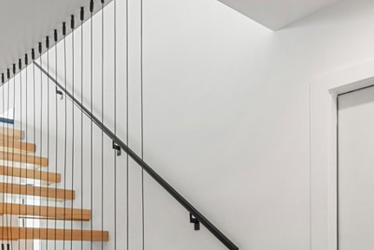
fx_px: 395
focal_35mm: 38
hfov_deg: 49.2
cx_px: 107
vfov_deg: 32.7
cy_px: 242
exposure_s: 1/2.5
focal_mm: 16
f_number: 11
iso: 100
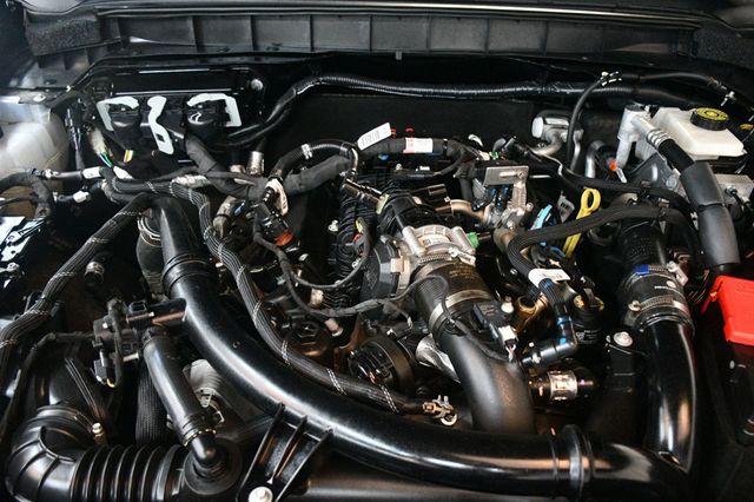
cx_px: 377
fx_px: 628
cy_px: 251
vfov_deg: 43.6
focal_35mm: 30
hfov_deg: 62.0
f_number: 3.5
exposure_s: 1/60
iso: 5600
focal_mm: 20
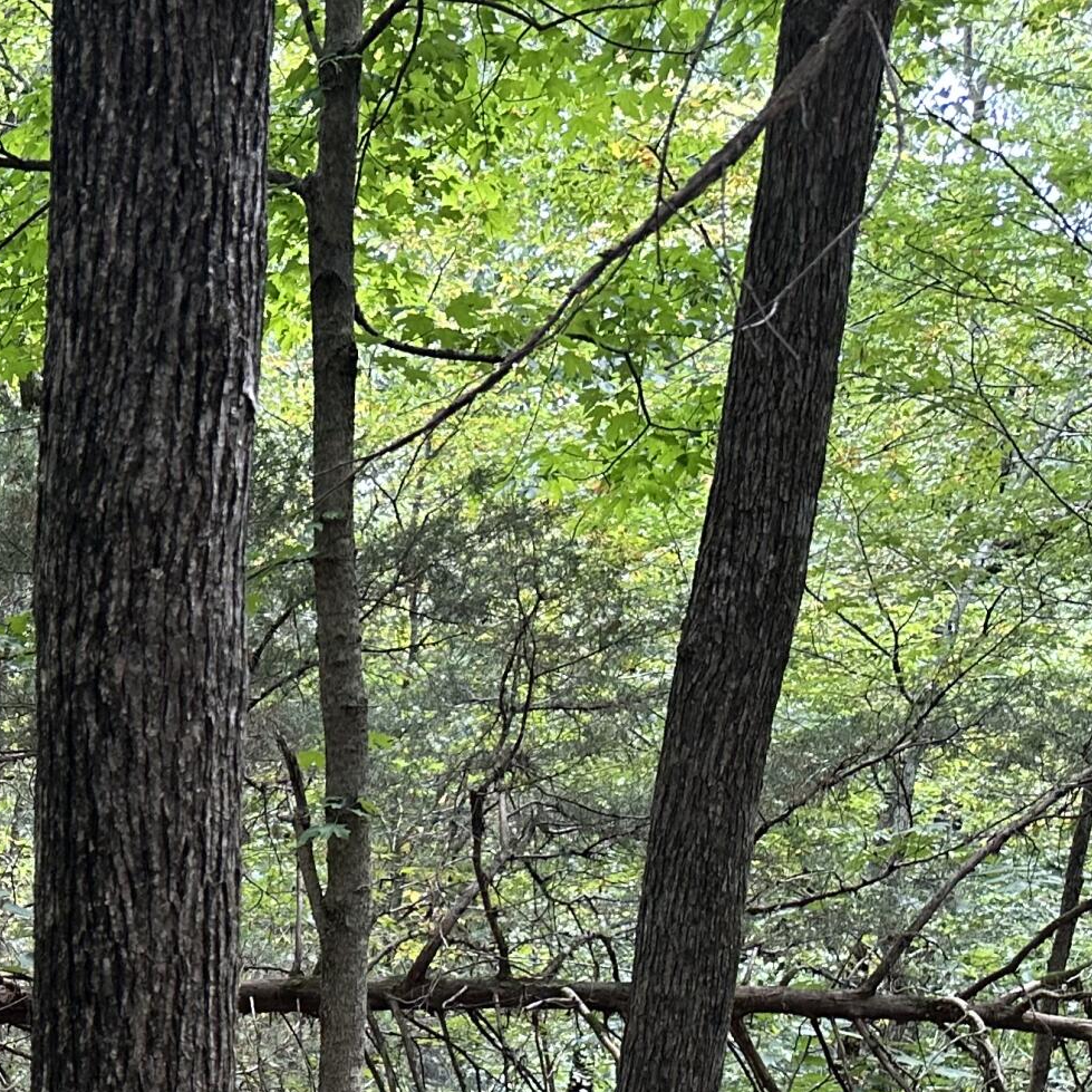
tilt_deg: -11.5
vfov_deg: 24.5
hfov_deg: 23.1
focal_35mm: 65
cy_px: 1236
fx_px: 2320
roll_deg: +2.3
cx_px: -375
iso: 160
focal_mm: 6.86
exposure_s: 1/121
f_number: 1.78
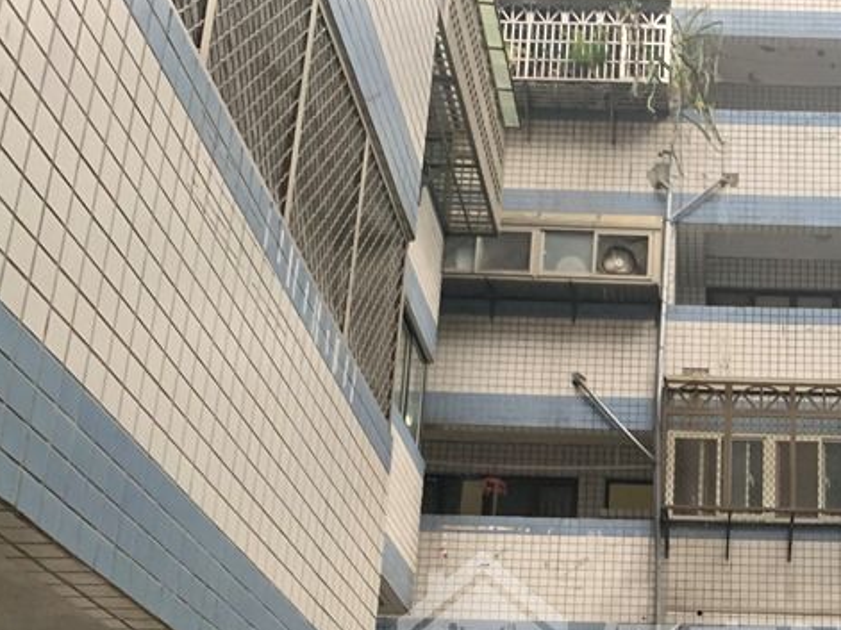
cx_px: 732
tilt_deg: +15.1
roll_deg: -2.7
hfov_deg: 34.5
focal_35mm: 53
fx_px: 1287
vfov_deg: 26.1
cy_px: 630
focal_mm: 4.25
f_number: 1.8
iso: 250
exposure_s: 1/40
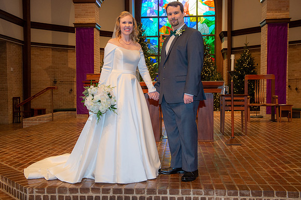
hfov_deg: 44.5
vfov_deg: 30.5
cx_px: 150
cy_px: 100
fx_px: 368
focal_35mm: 44
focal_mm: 44
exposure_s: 1/125
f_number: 5.6
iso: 1600
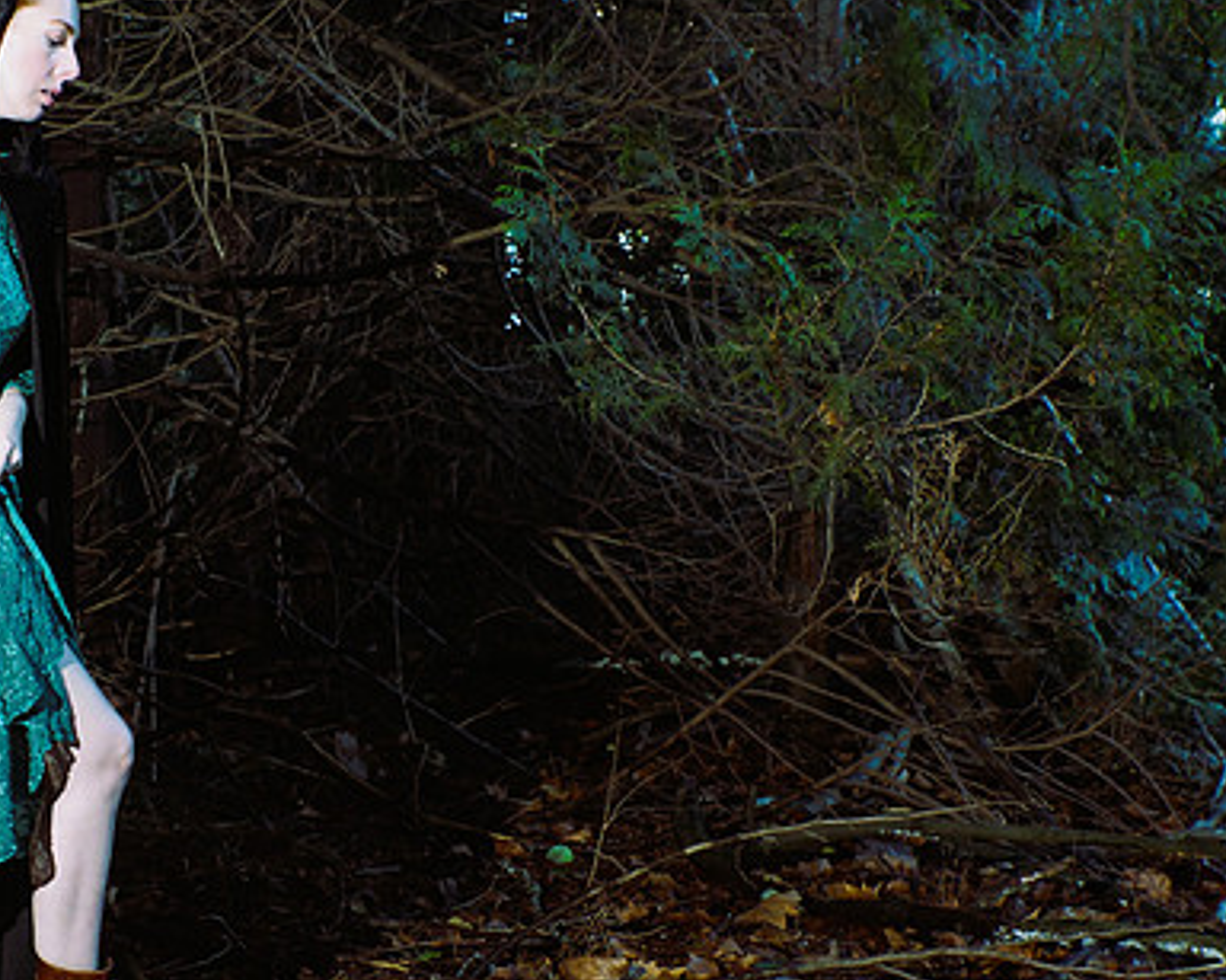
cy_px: 528
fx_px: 1850
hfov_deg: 36.2
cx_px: 380
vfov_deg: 29.7
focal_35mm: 51
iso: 400
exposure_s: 1/60
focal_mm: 24
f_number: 5.6
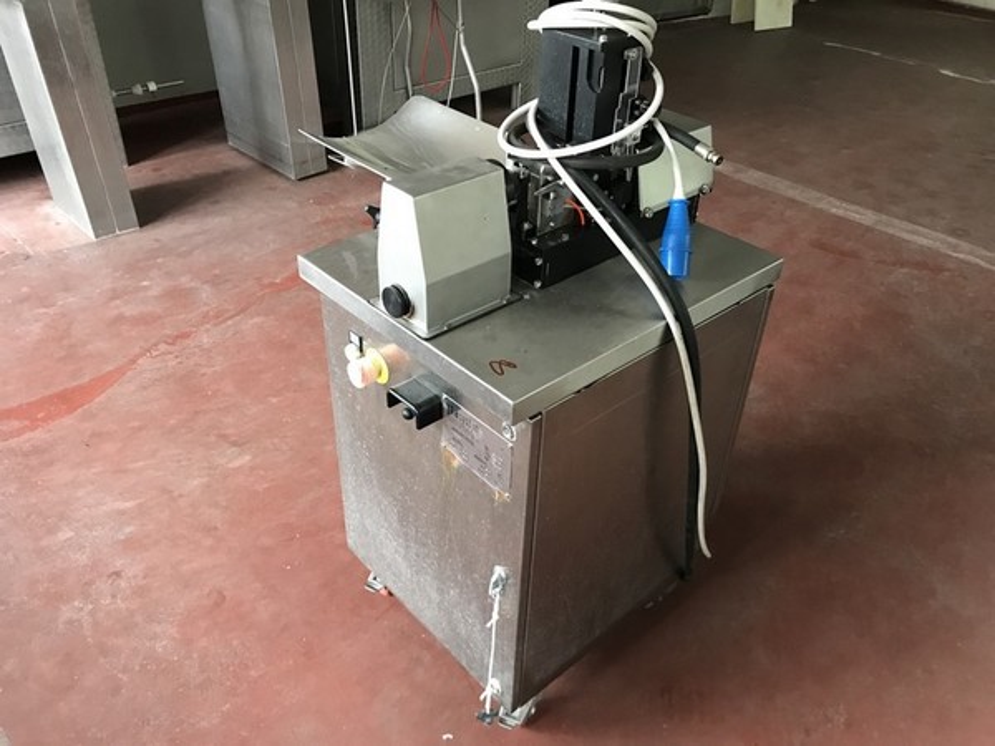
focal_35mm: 28
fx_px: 805
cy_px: 373
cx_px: 498
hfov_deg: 63.4
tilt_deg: -34.7
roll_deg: -3.4
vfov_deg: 49.7
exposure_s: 1/14
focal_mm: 3.99
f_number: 1.8
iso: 100
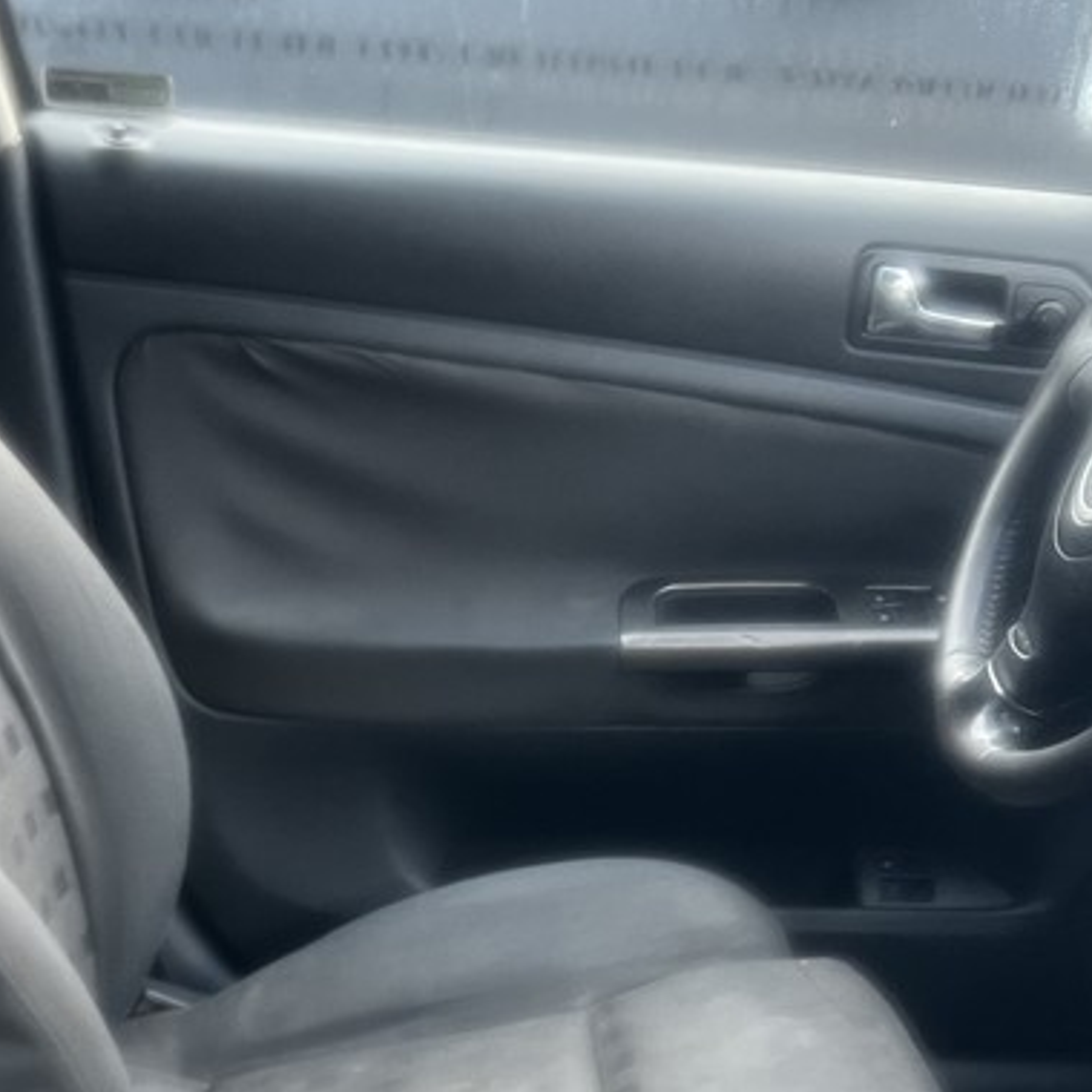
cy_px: 1003
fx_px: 2213
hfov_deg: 27.6
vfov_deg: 26.7
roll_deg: -1.3
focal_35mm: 62
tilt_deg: -28.7
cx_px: 402
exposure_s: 1/60
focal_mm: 5.7
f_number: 1.5
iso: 250
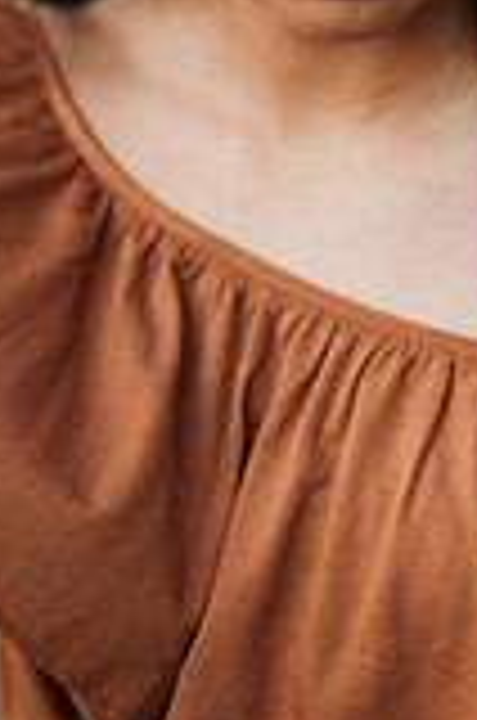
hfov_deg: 9.6
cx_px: 423
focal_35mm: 141
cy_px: 68
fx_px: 2814
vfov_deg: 14.4
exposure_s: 1/320
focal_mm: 50
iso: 125
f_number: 1.4
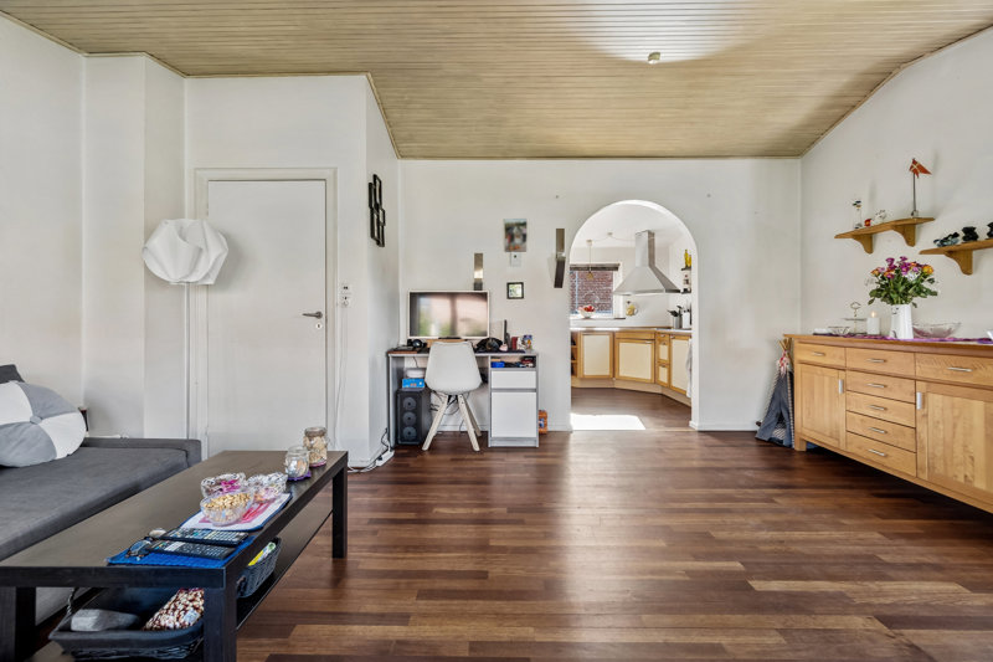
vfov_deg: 77.3
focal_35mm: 15
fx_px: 414
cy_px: 331
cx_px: 496
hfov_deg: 100.4
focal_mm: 10
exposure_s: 1/20
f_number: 8
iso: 200
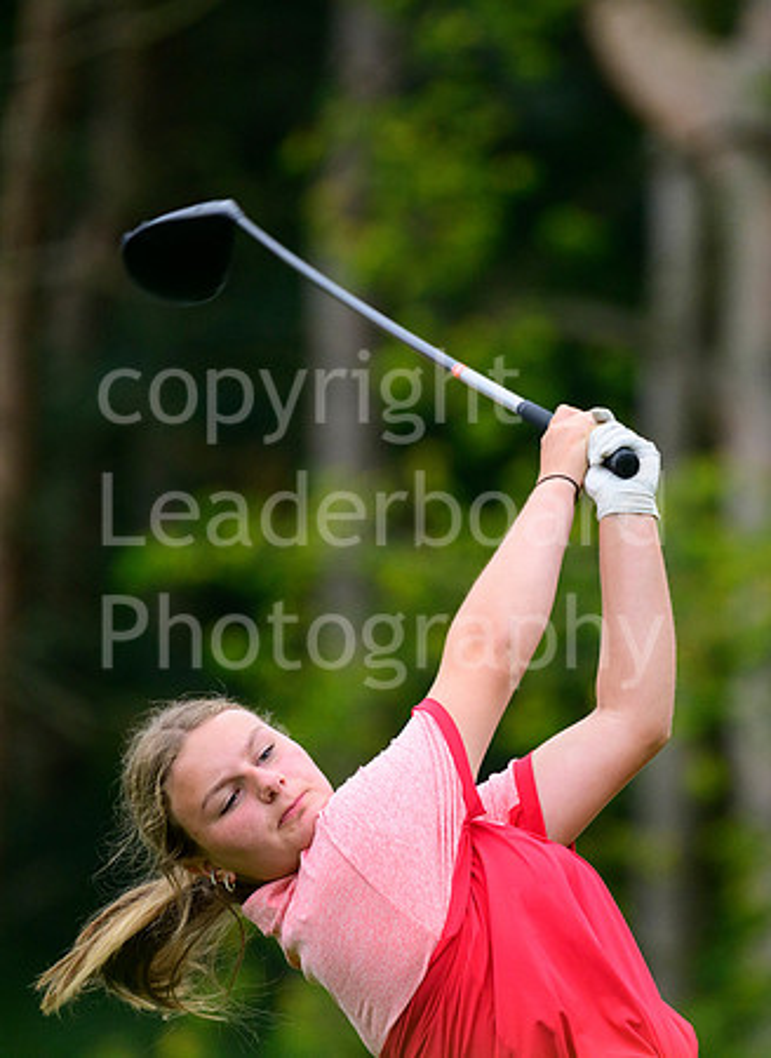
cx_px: 573
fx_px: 17713
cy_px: 526
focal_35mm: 586
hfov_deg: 2.5
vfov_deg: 3.4
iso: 1600
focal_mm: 400
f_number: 5.6
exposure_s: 1/2000
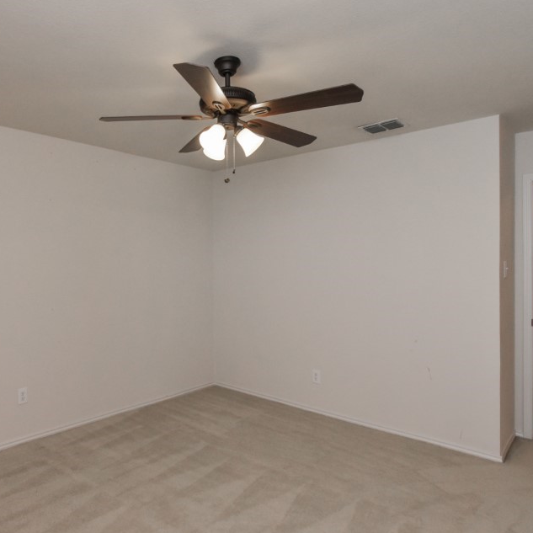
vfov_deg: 68.0
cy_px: 272
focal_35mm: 23
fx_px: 395
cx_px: 176
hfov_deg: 66.1
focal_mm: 11
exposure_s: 1/60
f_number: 6.3
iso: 640
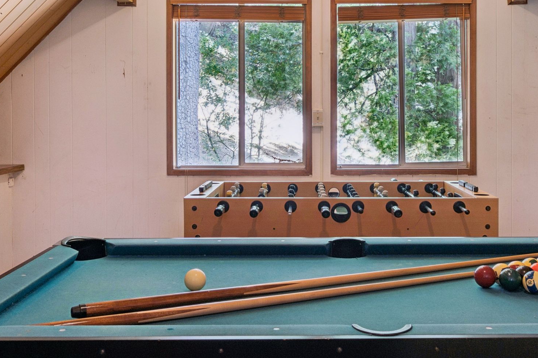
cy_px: 120
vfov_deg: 29.4
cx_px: 304
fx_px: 679
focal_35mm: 45
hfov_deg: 43.1
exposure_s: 1/1.67
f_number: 13
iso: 100
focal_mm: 18.6
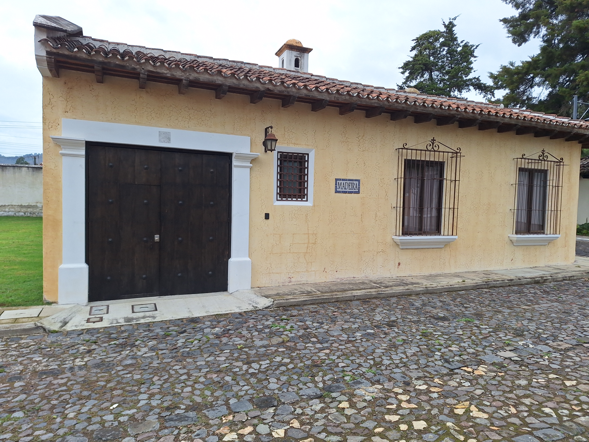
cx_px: 294
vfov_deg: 58.9
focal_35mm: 23
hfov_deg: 73.9
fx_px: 391
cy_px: 221
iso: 40
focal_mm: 5.54
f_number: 1.8
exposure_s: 1/1040
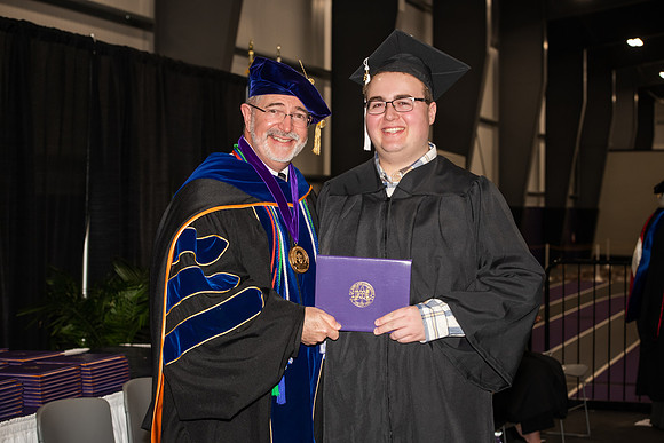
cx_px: 332
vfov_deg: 19.5
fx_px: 1291
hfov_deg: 28.8
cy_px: 222
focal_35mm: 70
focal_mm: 70
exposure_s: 1/200
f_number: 5.6
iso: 1000
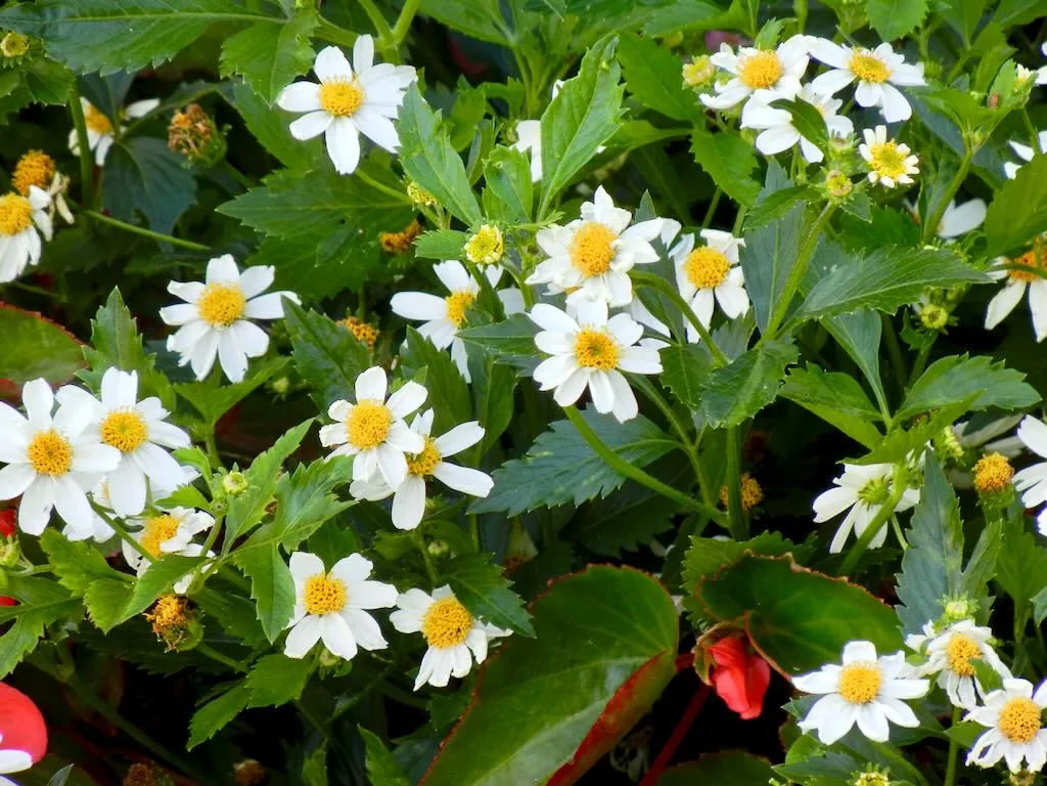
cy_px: 393
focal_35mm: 300
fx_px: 9074
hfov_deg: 6.6
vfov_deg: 5.0
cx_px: 524
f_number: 5.6
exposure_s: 1/69.4
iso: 160
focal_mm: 54
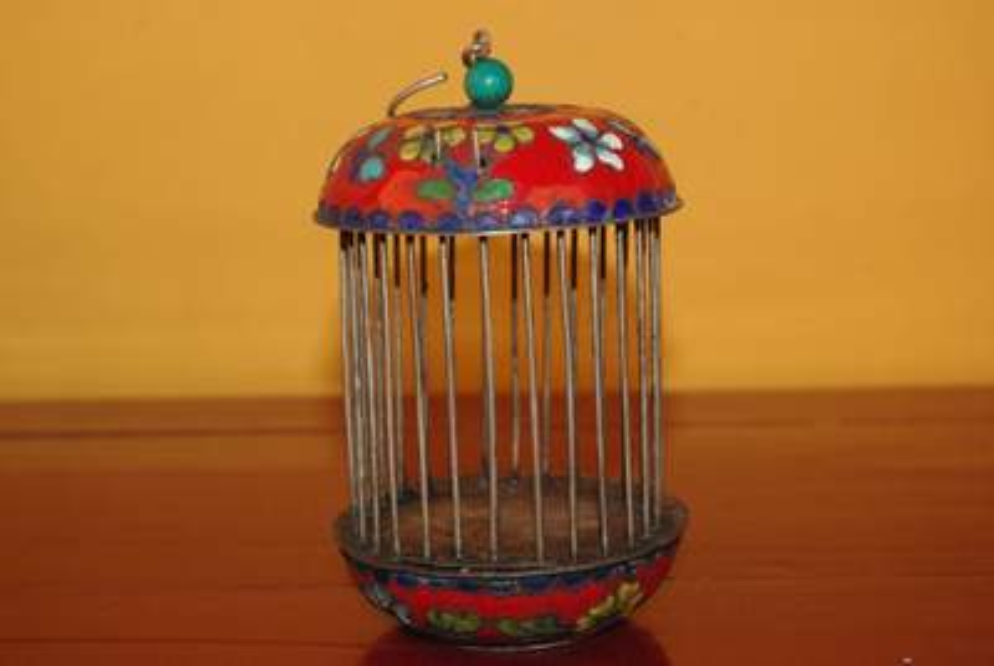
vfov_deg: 21.3
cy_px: 333
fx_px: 1770
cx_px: 497
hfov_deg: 31.4
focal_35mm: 64
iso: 1600
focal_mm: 42.5
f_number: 8
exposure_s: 1/60
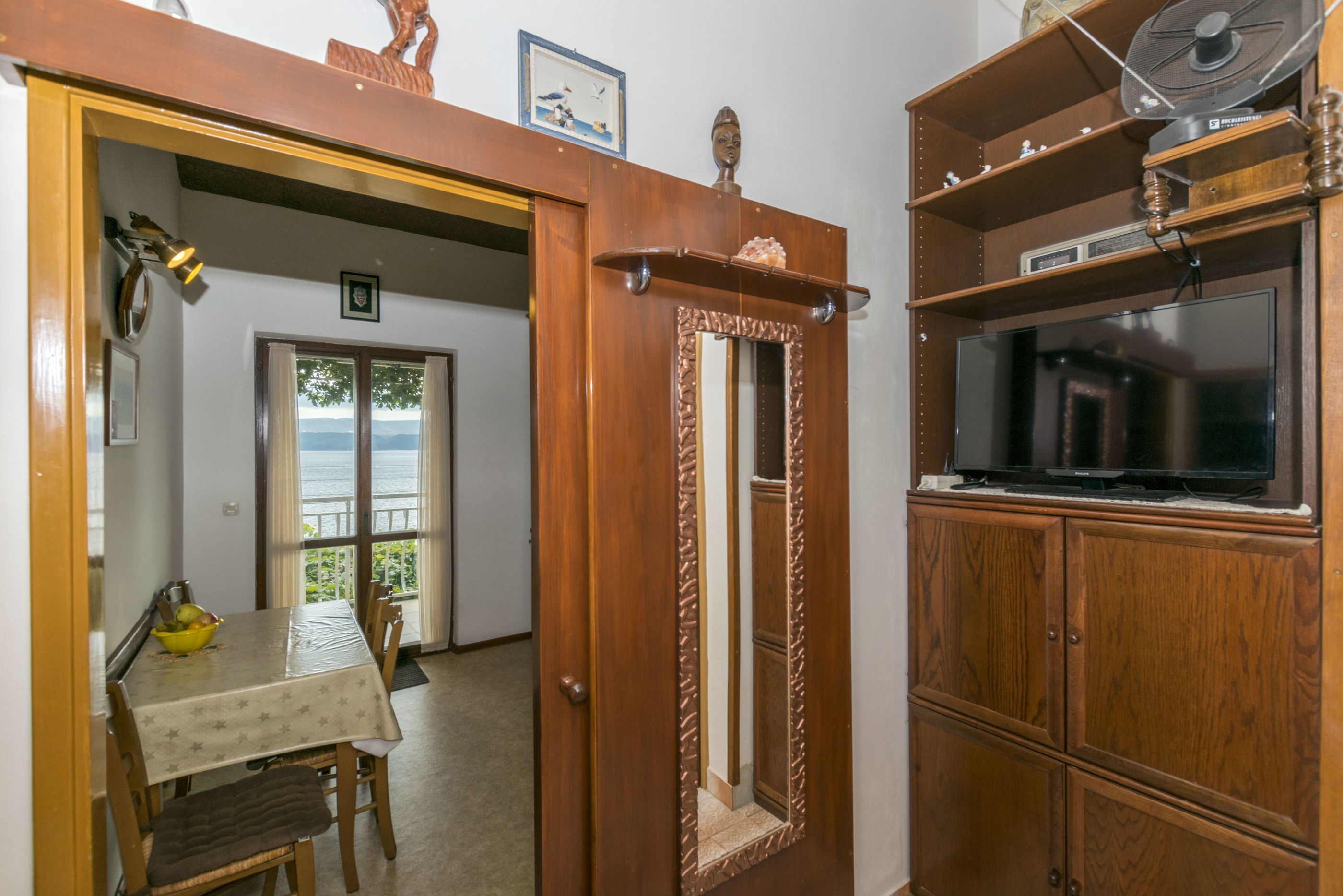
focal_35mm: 15
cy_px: 448
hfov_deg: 100.4
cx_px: 672
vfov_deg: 77.3
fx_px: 560
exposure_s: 1/160
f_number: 8
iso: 100
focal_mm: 10
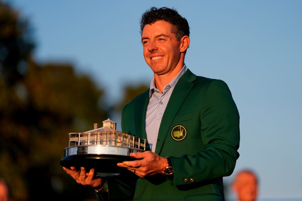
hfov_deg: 10.3
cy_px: 100
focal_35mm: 200
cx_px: 151
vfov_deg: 6.9
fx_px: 1677
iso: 200
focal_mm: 200
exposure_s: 1/2500
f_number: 2.8
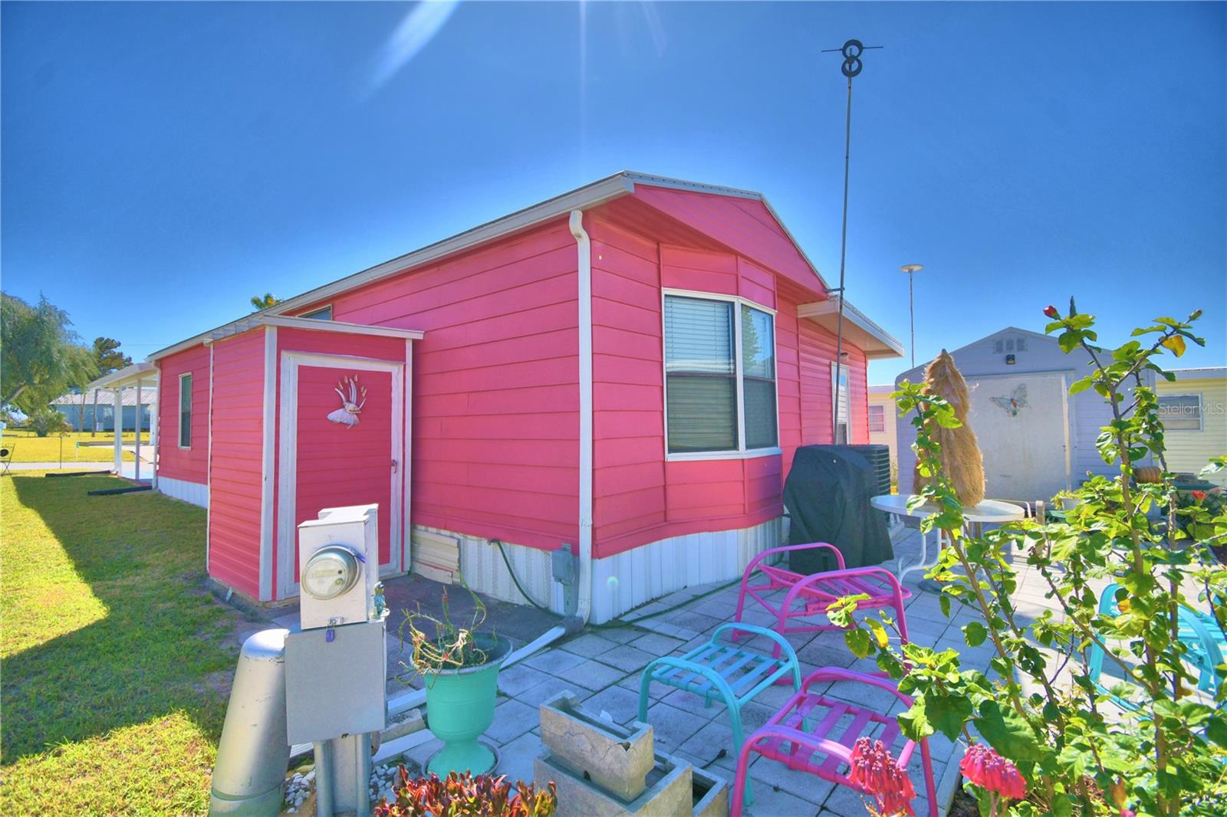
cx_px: 614
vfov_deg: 77.3
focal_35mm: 15
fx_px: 511
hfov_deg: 100.4
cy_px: 408
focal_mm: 10
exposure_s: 1/1250
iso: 100
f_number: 4.5
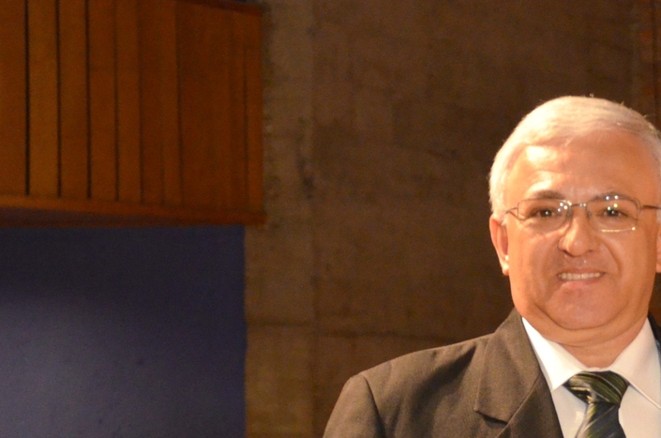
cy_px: 443
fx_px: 3866
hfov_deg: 9.7
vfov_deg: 6.5
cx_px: 651
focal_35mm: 211
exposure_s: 1/60
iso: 3200
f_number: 5
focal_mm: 62
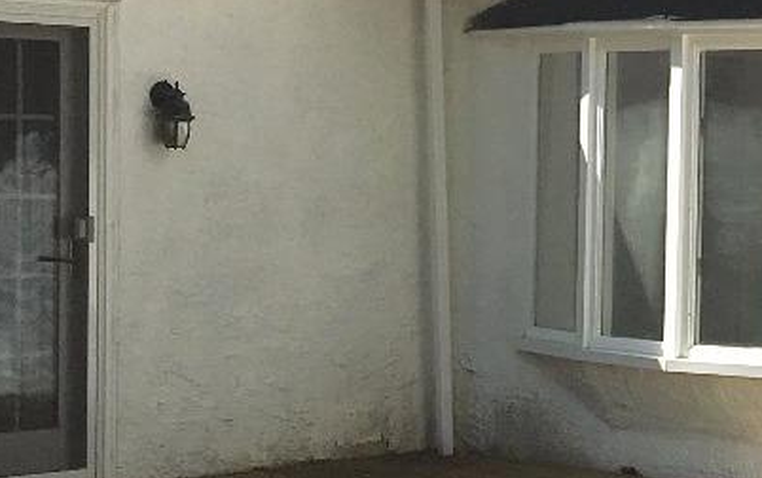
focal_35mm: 110
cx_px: 1052
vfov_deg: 11.9
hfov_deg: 17.5
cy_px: 212
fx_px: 2286
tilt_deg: -1.4
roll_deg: +0.0
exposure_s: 1/2653
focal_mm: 4.15
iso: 25
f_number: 2.2
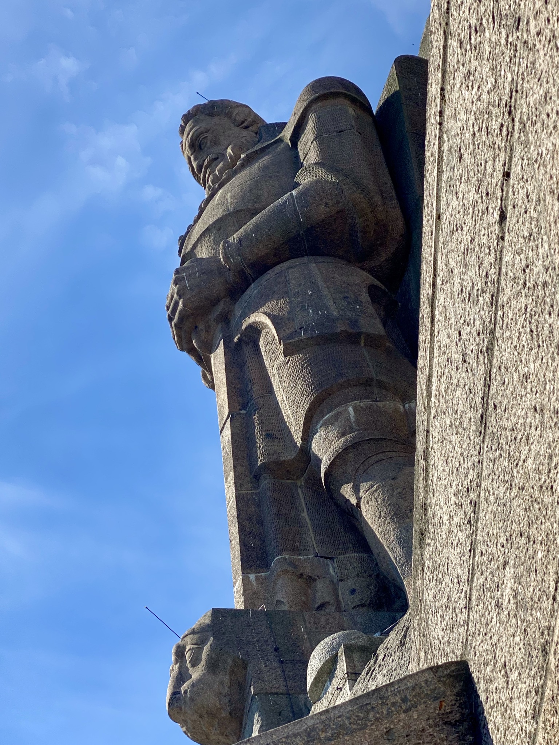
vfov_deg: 36.8
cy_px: 372
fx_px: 1120
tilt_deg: +54.4
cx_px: 280
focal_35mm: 52
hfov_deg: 28.0
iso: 20
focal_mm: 6
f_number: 2
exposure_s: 1/1089
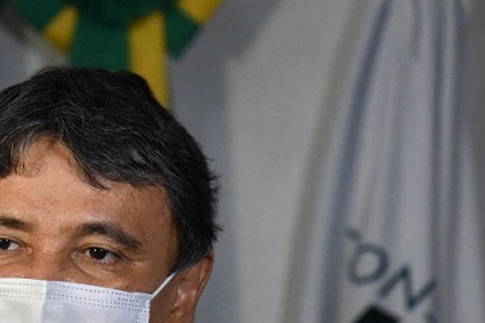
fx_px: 3597
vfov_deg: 5.1
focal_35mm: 267
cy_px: 252
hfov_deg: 7.7
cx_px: 51
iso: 10000
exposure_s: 1/640
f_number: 5
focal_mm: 120
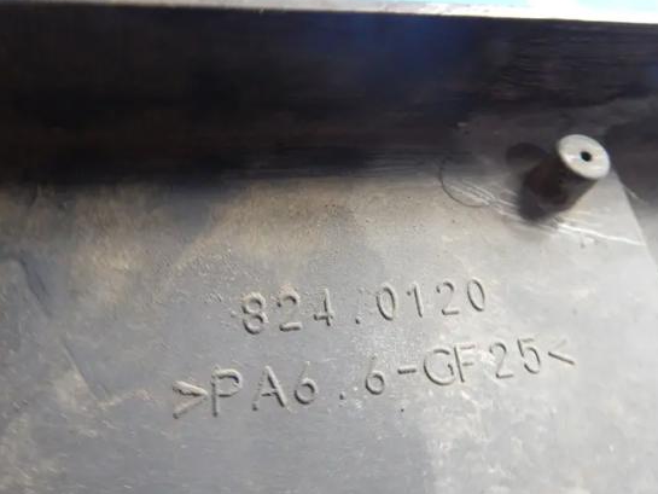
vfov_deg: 51.4
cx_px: 366
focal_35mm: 27
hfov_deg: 65.1
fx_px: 513
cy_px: 245
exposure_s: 1/13
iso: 400
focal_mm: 4
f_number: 3
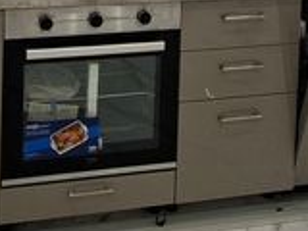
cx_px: 110
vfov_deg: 20.6
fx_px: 463
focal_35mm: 52
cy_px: -173
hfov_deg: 36.5
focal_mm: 1.74
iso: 64
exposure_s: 1/40
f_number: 2.2
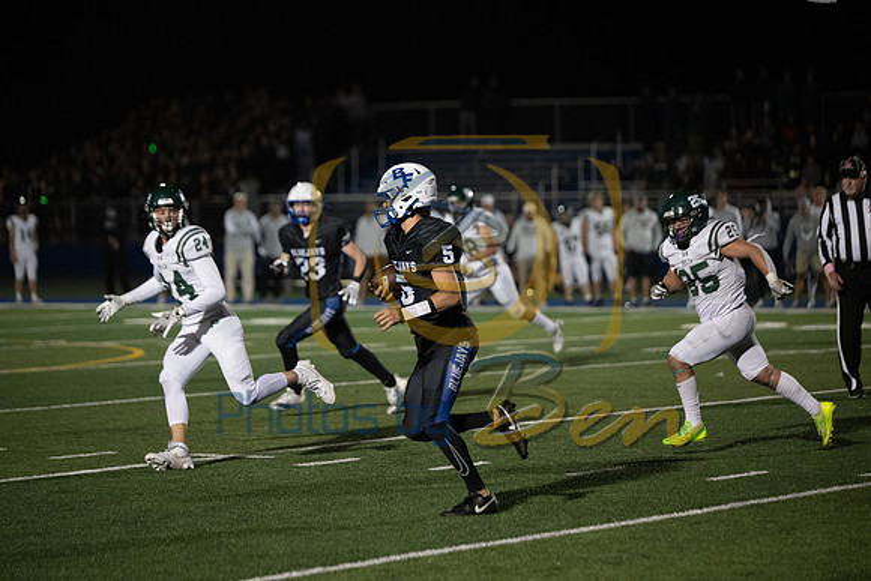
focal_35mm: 150
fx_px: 3630
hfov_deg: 13.7
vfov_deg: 9.2
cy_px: 290
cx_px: 436
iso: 5000
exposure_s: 1/1250
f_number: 2.8
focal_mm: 150
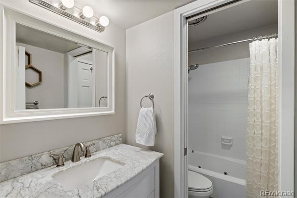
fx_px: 140
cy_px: 99
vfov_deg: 70.3
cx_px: 148
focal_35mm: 17
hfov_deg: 93.3
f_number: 8
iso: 640
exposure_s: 1/15
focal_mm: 17
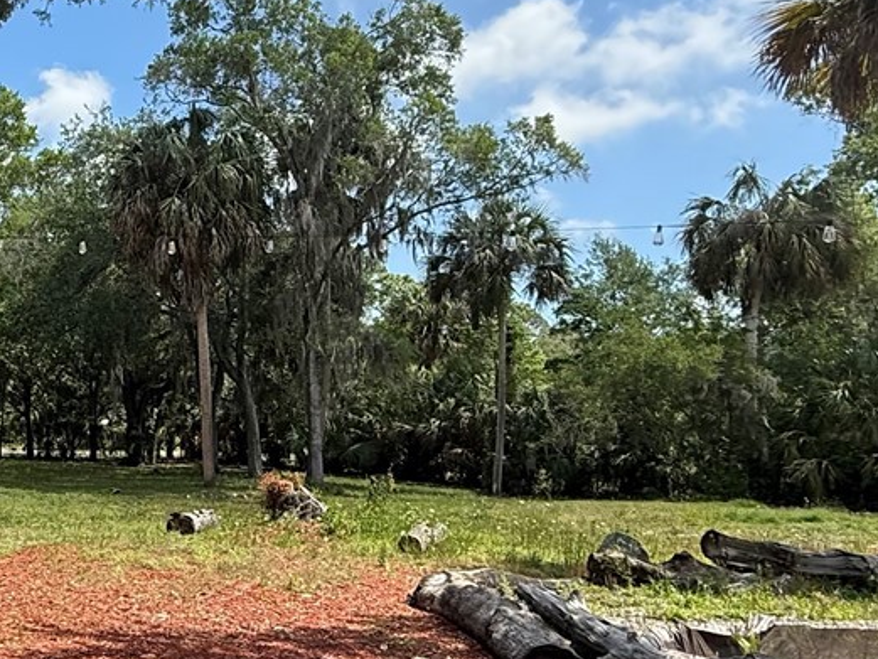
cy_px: 346
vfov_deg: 33.6
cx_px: 24
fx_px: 1091
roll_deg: -2.4
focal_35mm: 43
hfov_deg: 39.3
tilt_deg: +6.6
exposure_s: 1/1068
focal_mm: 2.22
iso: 64
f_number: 2.2
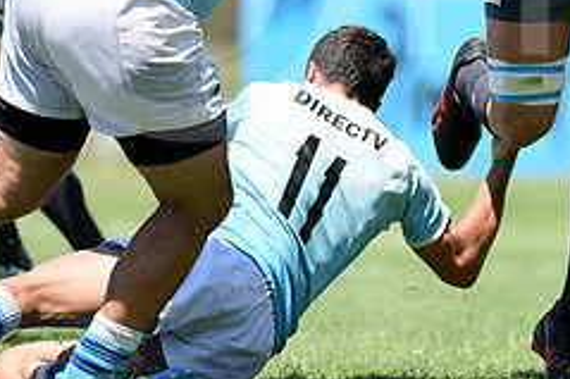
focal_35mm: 729
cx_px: 599
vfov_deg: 1.9
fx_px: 11534
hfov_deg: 2.8
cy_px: -27
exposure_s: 1/2000
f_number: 2.8
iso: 200
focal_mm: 300
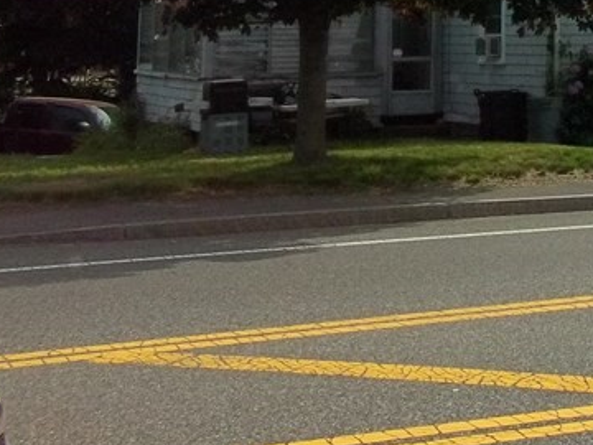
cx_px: 717
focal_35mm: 91
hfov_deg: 20.2
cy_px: -183
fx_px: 1559
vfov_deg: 15.2
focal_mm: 5.7
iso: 166
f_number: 5.5
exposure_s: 1/1000
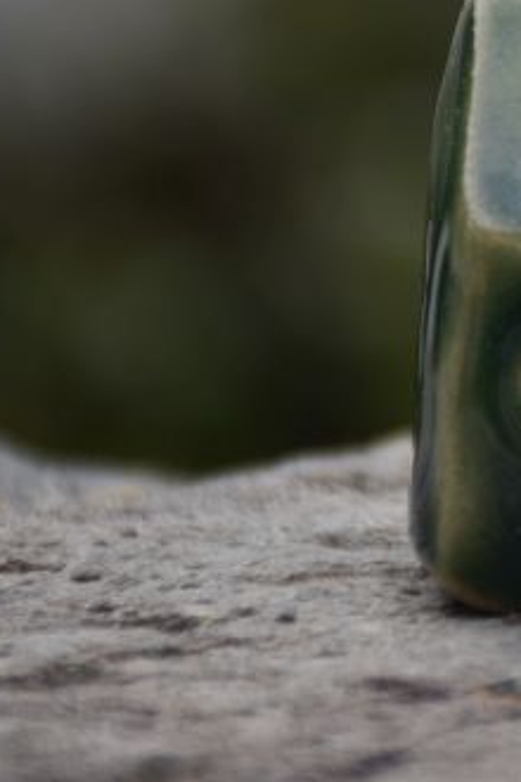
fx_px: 12438
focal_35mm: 573
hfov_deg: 2.4
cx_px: 924
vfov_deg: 3.6
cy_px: 135
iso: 220
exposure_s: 1/500
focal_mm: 140
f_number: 5.6
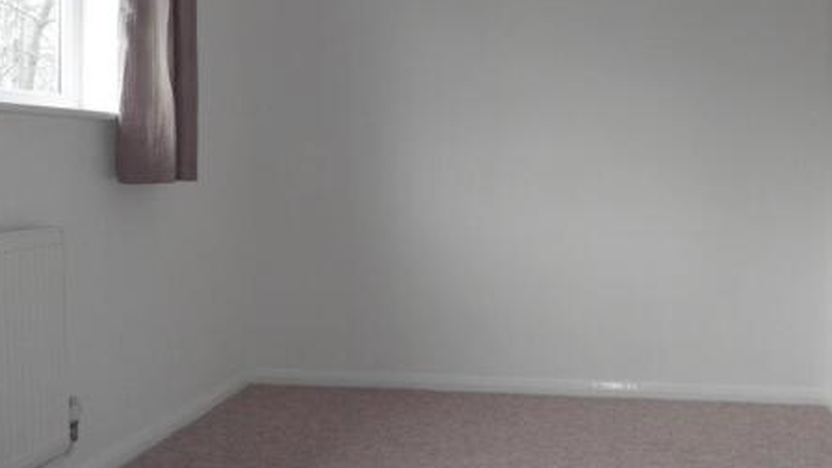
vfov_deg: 34.2
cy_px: 146
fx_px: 750
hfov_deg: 57.2
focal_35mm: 34
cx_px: 530
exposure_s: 1/30
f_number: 3.3
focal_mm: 4.3
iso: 160
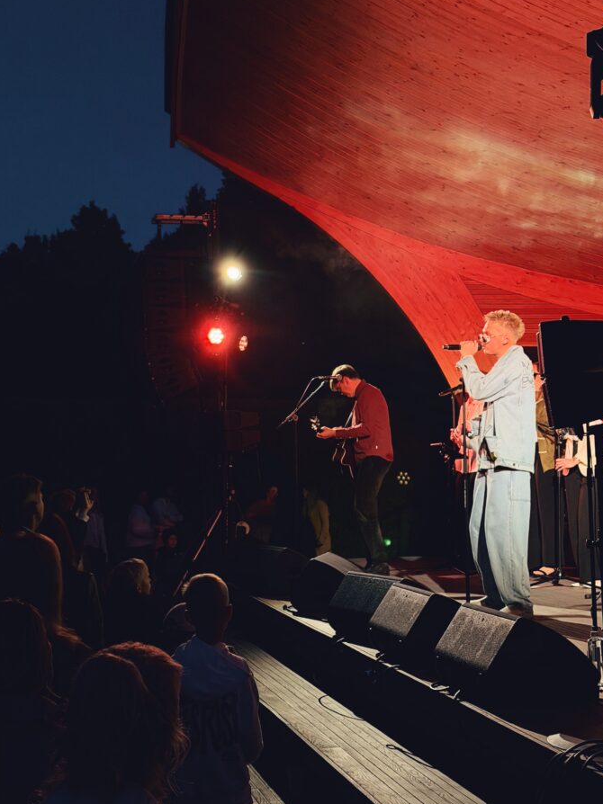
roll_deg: -0.5
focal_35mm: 55
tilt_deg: +2.5
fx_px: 1278
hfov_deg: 26.5
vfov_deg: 34.9
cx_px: 314
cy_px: 397
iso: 400
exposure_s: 1/40
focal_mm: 6.76
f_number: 1.78
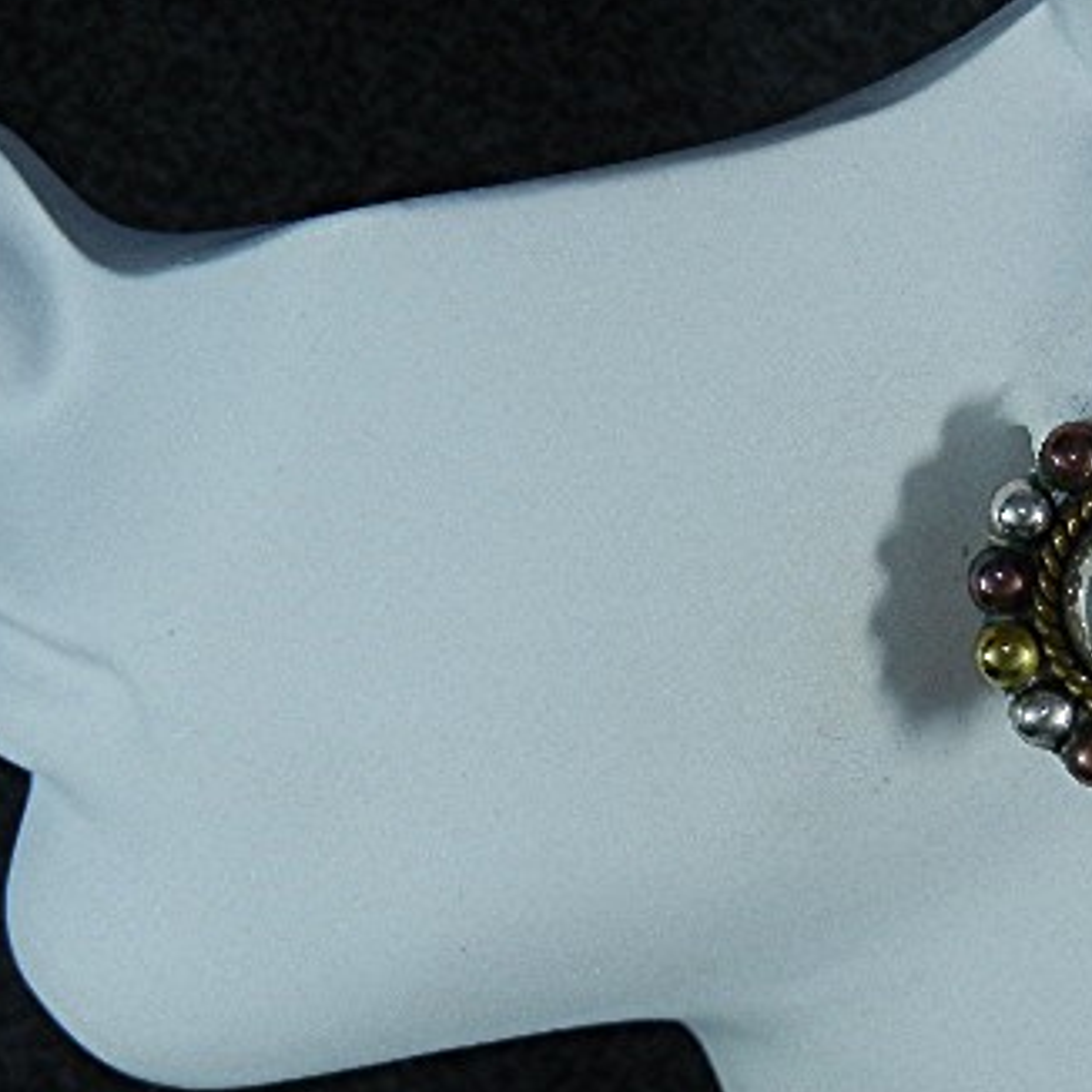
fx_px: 4211
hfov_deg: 14.7
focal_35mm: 118
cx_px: 787
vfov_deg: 14.8
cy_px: 509
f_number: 4.1
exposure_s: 1/47.3
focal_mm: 12.2
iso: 160
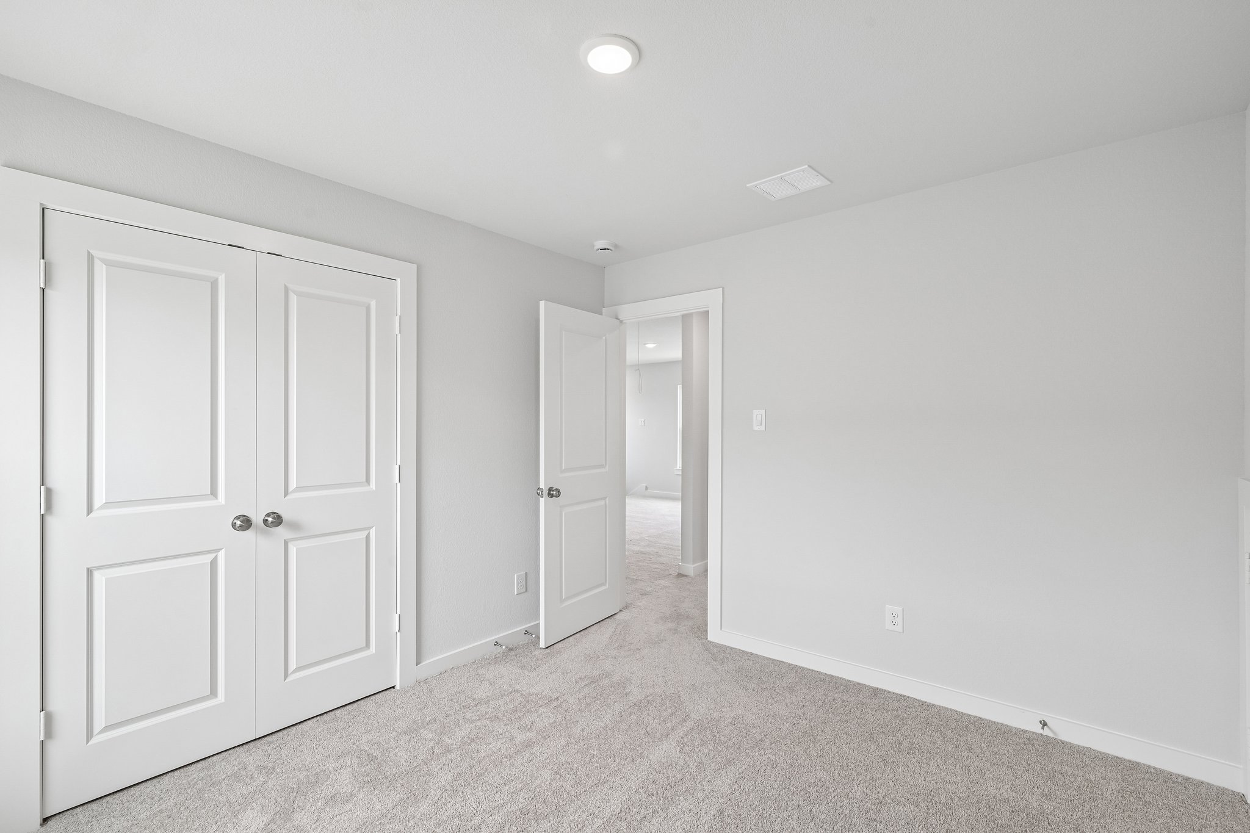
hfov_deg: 96.7
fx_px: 555
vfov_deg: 73.7
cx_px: 625
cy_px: 416
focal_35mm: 16
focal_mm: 16
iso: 400
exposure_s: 1/60
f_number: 8
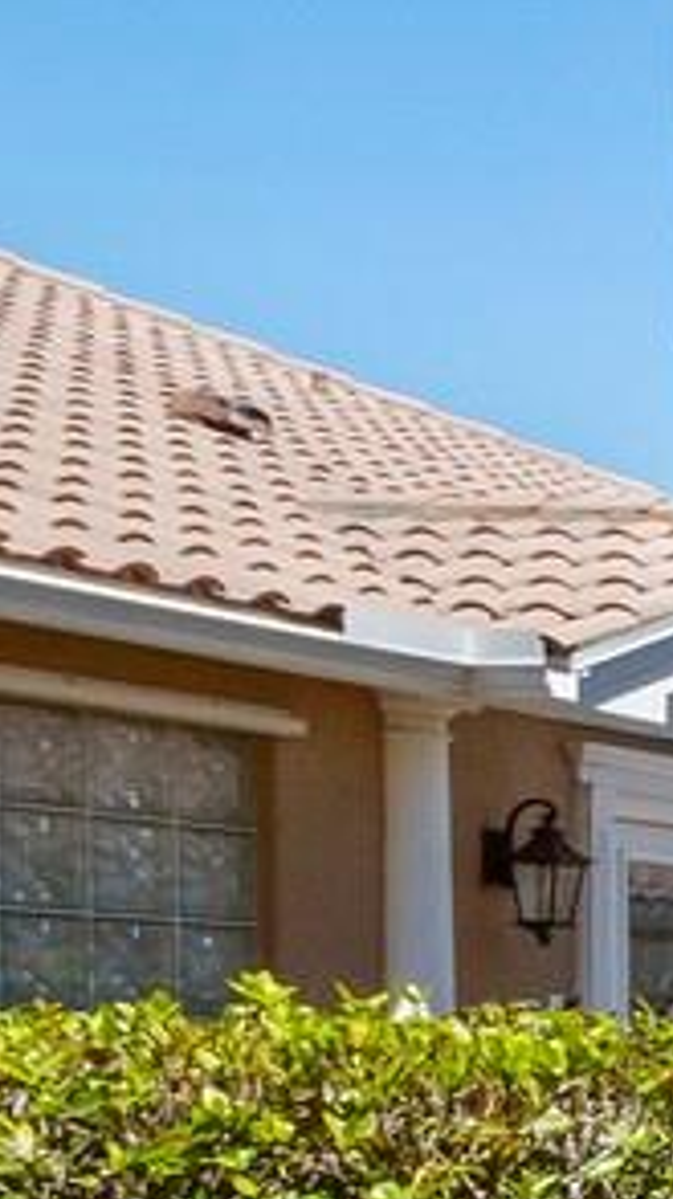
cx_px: 2863
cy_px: 1101
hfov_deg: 7.6
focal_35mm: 83
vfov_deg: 24.8
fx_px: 2638
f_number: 10
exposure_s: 1/320
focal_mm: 7
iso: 320
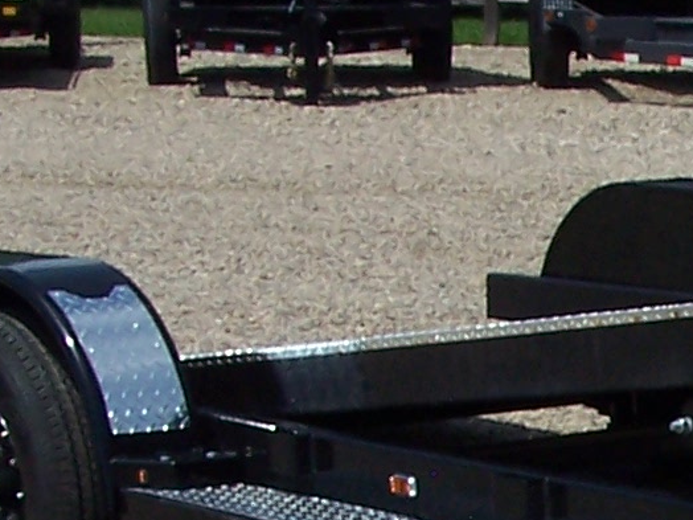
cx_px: 1091
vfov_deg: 8.7
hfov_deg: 11.3
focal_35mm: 167
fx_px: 3343
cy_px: 762
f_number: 5.6
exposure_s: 1/750
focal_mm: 6.3
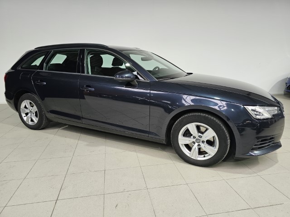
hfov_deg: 73.9
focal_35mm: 23
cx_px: 145
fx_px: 193
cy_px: 108
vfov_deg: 58.9
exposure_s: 1/180
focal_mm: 6.3
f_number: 1.7
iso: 125
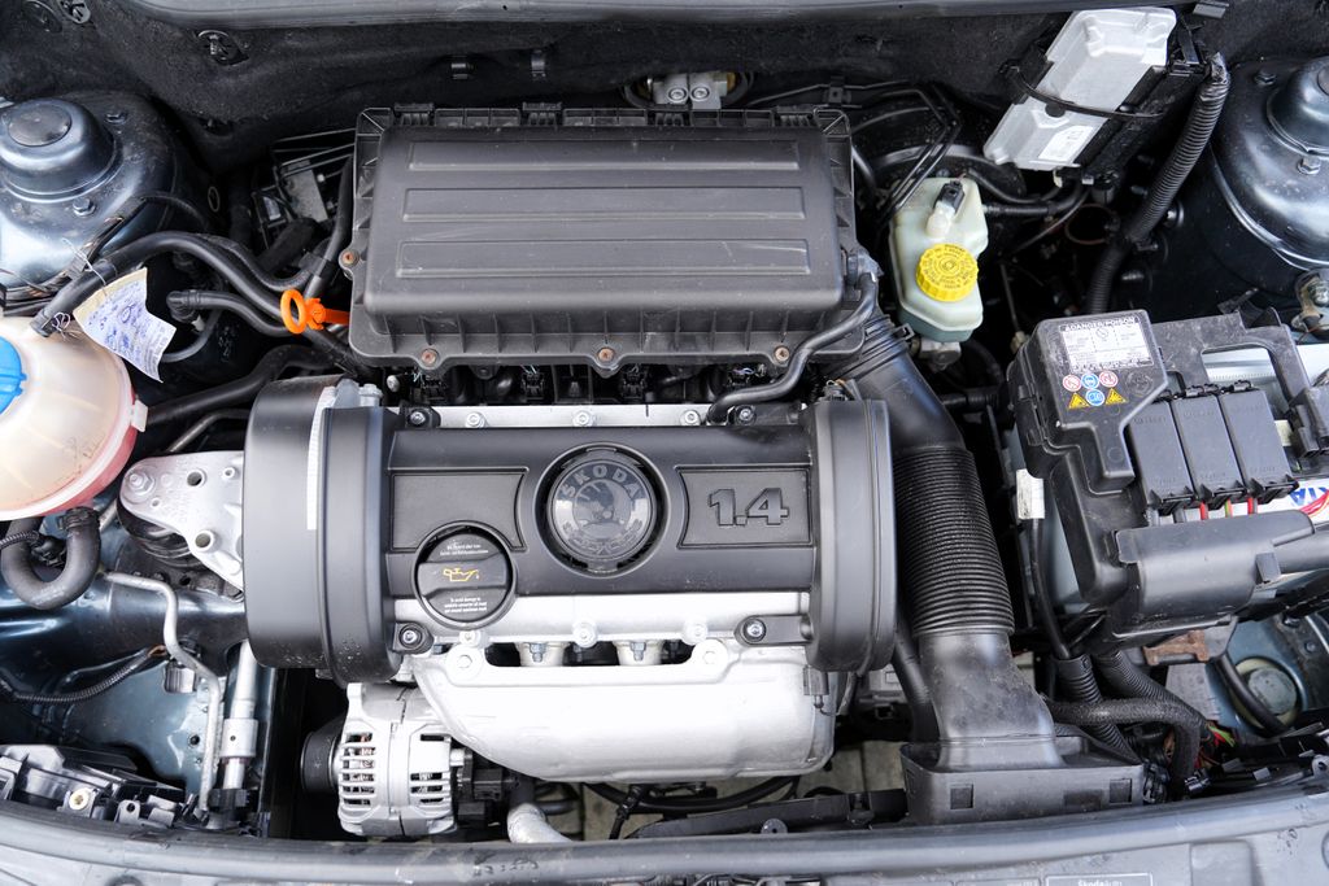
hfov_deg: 73.7
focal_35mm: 24
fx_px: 886
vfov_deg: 53.1
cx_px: 664
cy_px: 443
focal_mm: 24
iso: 125
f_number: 4
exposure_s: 1/60
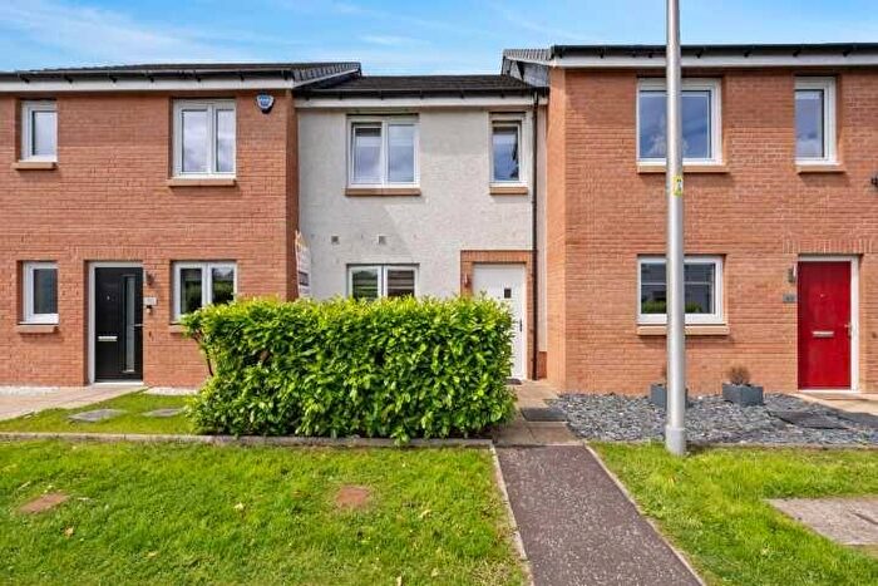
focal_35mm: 15
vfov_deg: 77.4
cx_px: 439
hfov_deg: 100.4
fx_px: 366
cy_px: 293
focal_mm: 15
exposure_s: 1/200
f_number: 7.1
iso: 640
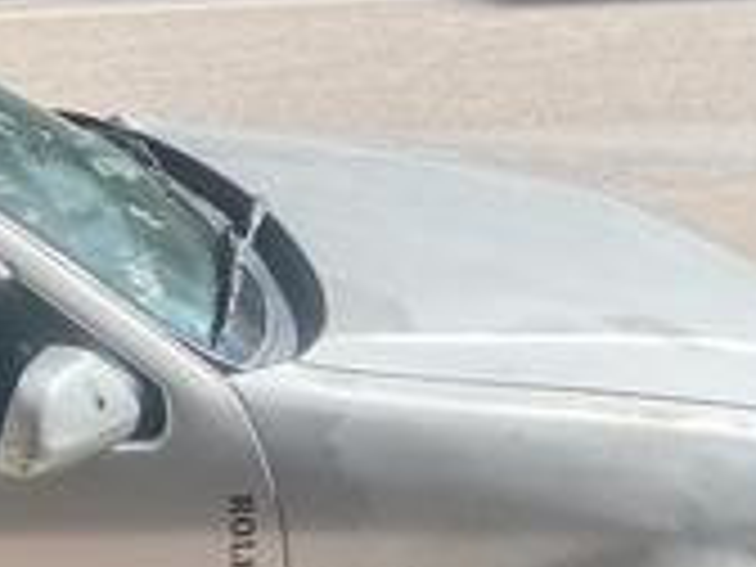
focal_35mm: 101
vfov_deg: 14.6
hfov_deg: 16.4
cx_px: -594
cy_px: 407
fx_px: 2206
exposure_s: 1/380
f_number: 2.2
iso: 102
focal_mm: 3.65
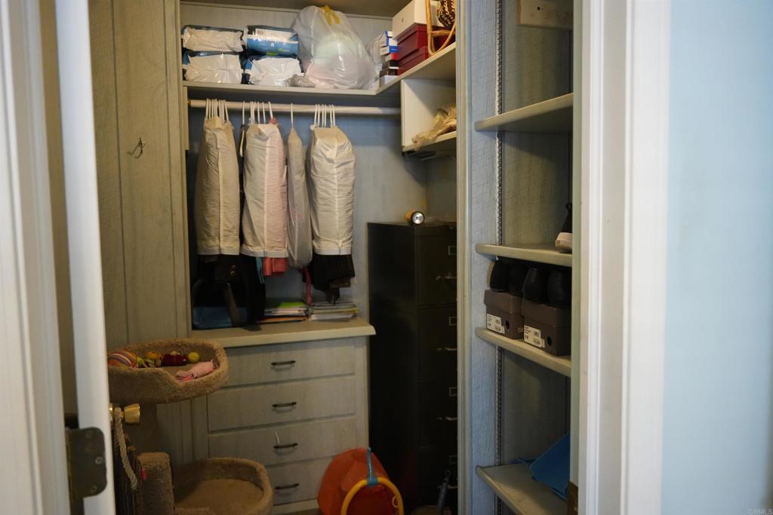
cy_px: 258
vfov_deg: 46.4
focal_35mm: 28
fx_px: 601
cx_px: 386
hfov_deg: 65.5
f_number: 4
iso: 6400
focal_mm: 28
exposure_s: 1/160
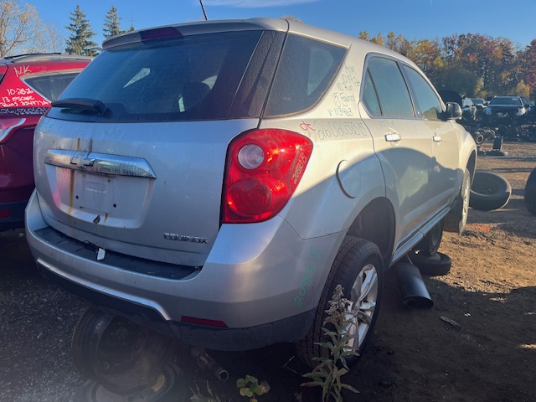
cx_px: 268
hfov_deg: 67.3
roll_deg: -0.7
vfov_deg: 53.1
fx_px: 403
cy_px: 201
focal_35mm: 26
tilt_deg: -13.8
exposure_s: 1/1186
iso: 50
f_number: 1.6
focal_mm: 5.1
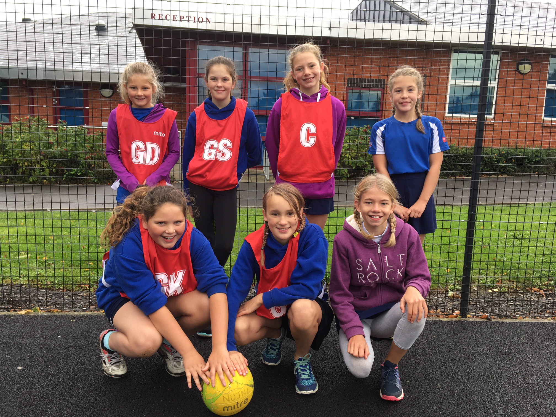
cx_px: 278
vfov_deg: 48.2
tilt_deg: -8.6
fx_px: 466
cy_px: 208
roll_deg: -1.7
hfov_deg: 61.7
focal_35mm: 29
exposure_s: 1/100
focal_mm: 4.15
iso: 25
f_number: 2.2
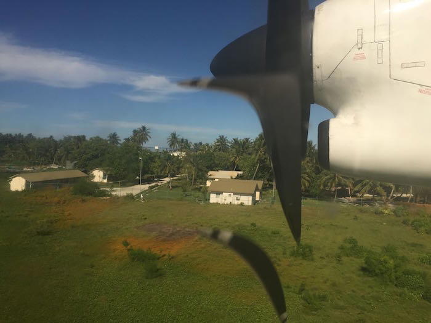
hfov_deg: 61.7
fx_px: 361
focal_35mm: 29
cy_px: 162
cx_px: 216
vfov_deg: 48.2
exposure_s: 1/2083
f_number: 2.2
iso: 32
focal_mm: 4.15
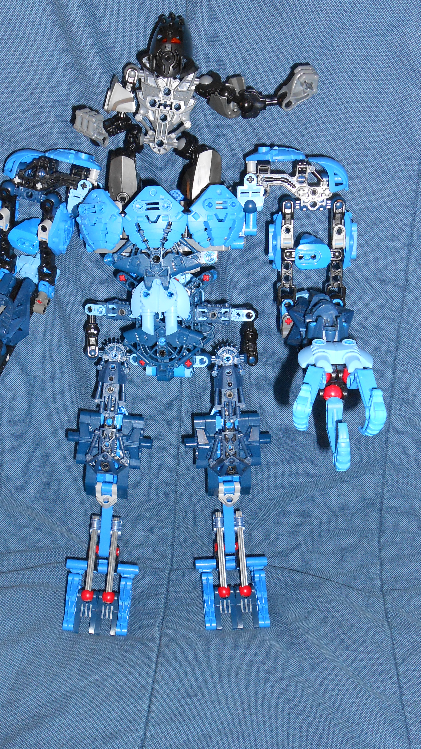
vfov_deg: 52.8
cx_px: 148
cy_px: 370
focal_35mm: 38
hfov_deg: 31.0
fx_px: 754
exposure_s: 1/30
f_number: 3.9
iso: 200
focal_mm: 6
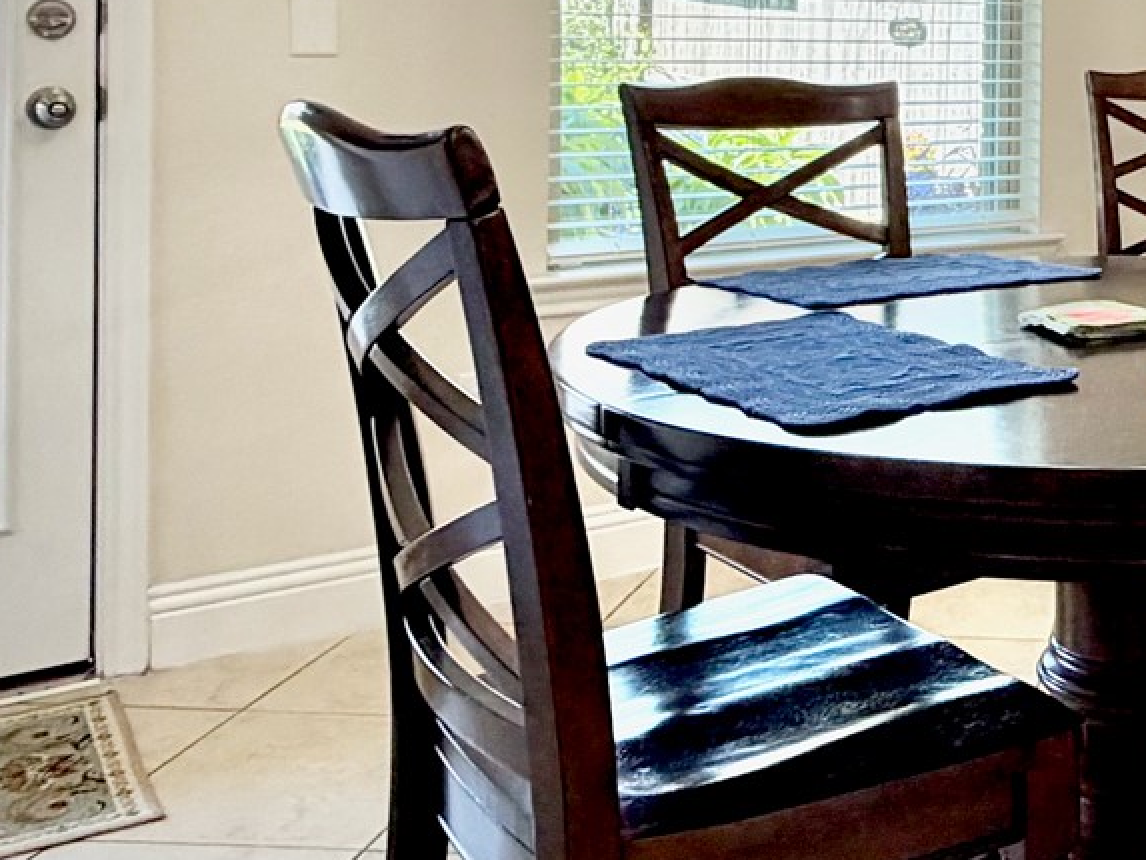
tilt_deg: -1.4
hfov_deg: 34.5
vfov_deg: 27.9
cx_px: 1164
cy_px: 68
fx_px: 1656
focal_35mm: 50
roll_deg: -0.5
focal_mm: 2.22
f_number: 2.2
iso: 160
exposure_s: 1/120
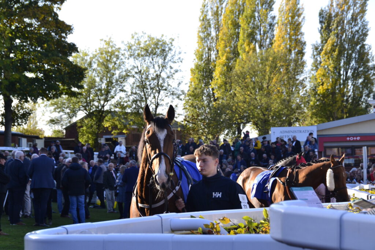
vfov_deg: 13.0
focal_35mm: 105
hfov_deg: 19.5
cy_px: 125
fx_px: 1094
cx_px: 188
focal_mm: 70
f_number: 10
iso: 400
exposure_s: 1/250
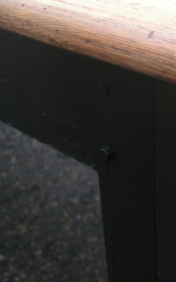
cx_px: 169
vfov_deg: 23.0
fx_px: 691
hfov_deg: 14.3
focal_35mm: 90
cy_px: 140
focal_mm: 9.7
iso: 50
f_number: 3.2
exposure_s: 1/60
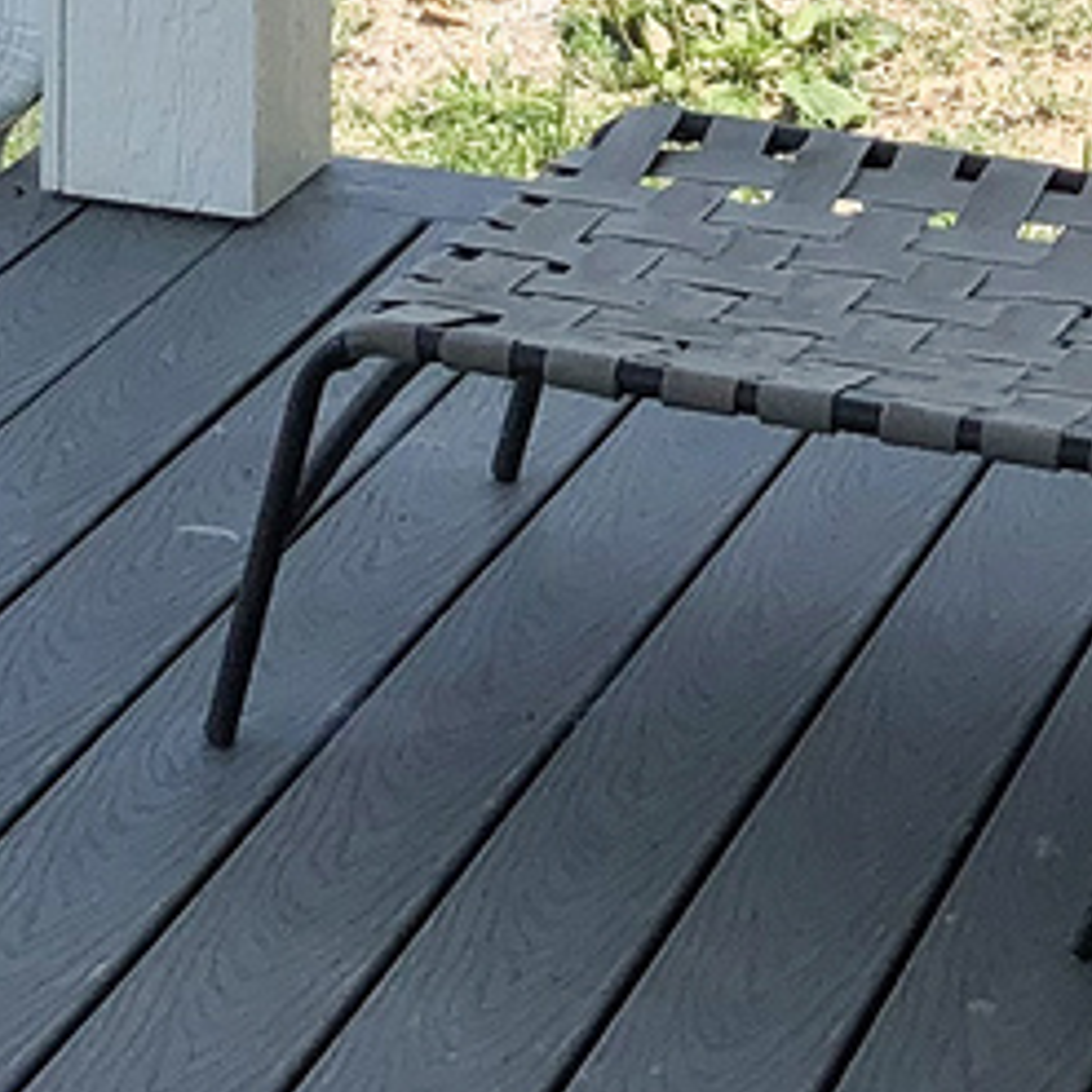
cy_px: -915
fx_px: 5139
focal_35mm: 144
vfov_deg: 11.2
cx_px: 102
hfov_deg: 12.0
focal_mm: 3.99
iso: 20
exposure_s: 1/1621
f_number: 1.8
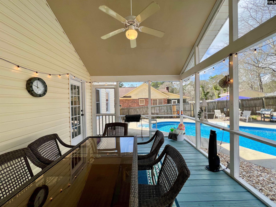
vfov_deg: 89.9
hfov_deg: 106.2
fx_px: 104
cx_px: 138
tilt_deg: -2.5
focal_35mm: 13
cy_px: 104
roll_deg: +1.1
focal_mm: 1.57
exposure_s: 1/291
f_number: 1.8
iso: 32
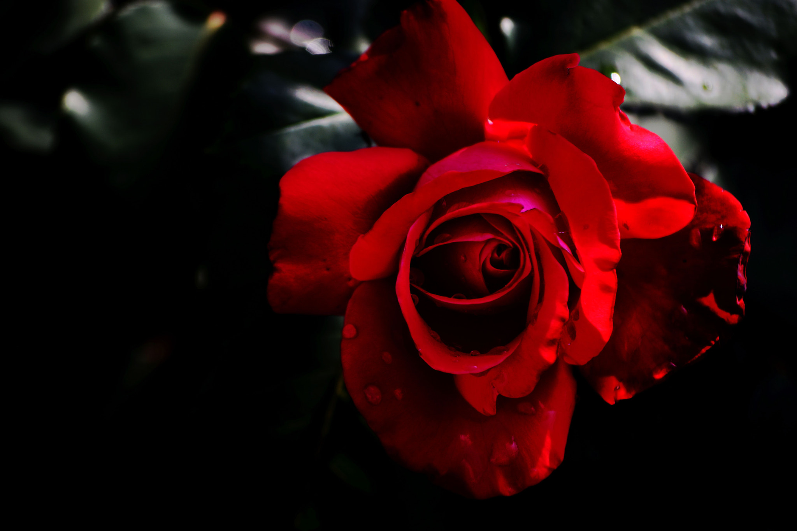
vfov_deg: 4.6
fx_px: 6641
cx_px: 398
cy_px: 266
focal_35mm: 300
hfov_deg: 6.9
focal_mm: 200
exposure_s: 1/250
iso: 100
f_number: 5.6
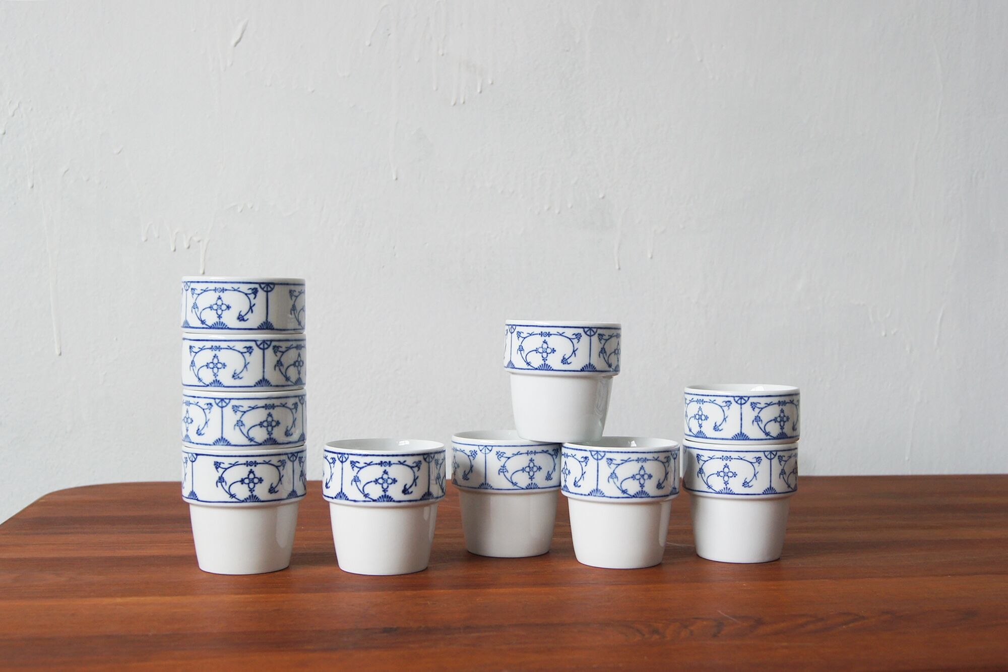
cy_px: 336
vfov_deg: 31.9
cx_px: 504
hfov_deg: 46.4
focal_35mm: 42
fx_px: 1176
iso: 400
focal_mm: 28
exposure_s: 1/15
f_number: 5.6
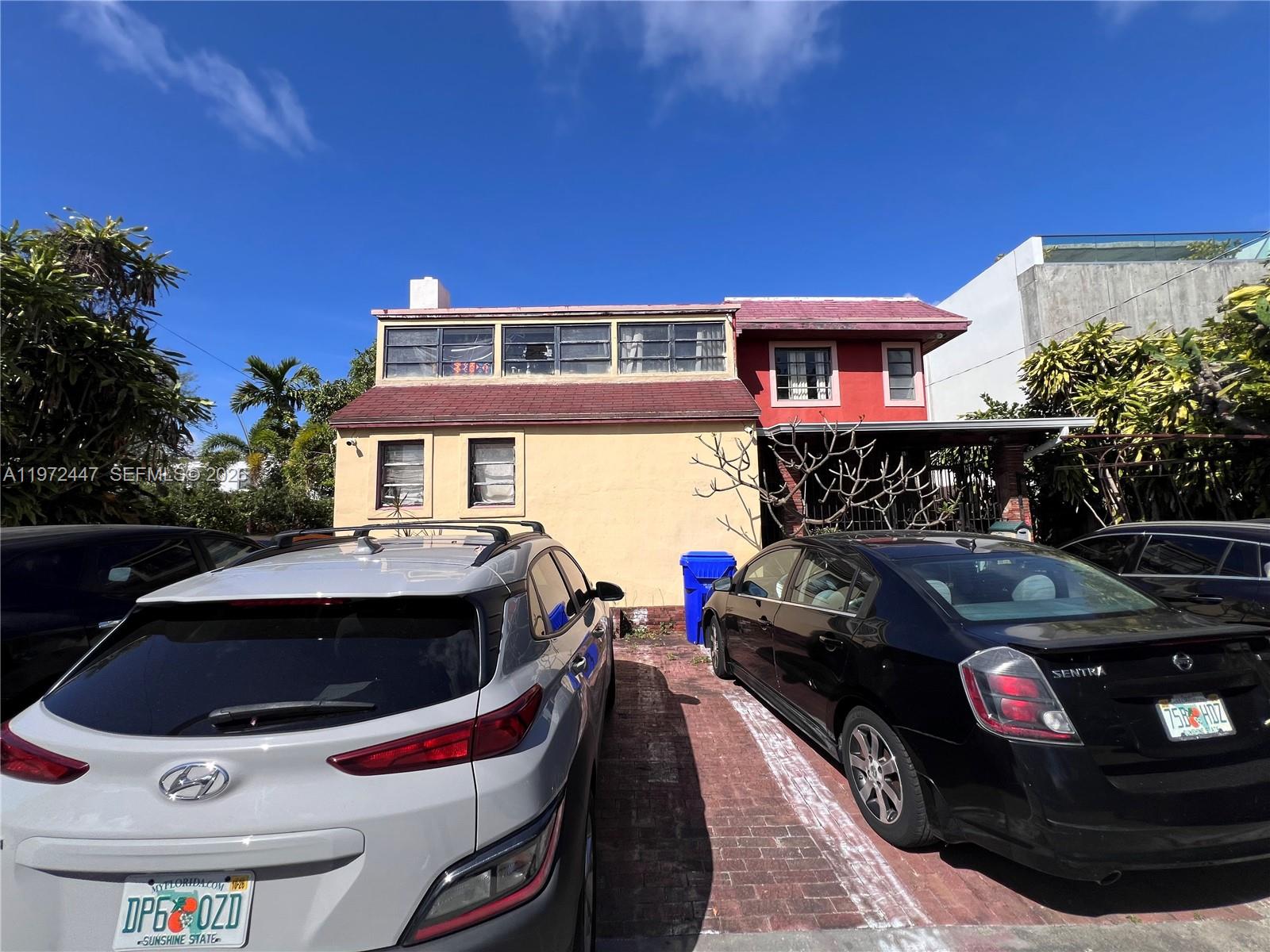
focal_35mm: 13
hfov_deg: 106.2
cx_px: 635
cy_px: 476
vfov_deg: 89.9
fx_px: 477
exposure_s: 1/2874
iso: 32
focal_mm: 1.57
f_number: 1.8
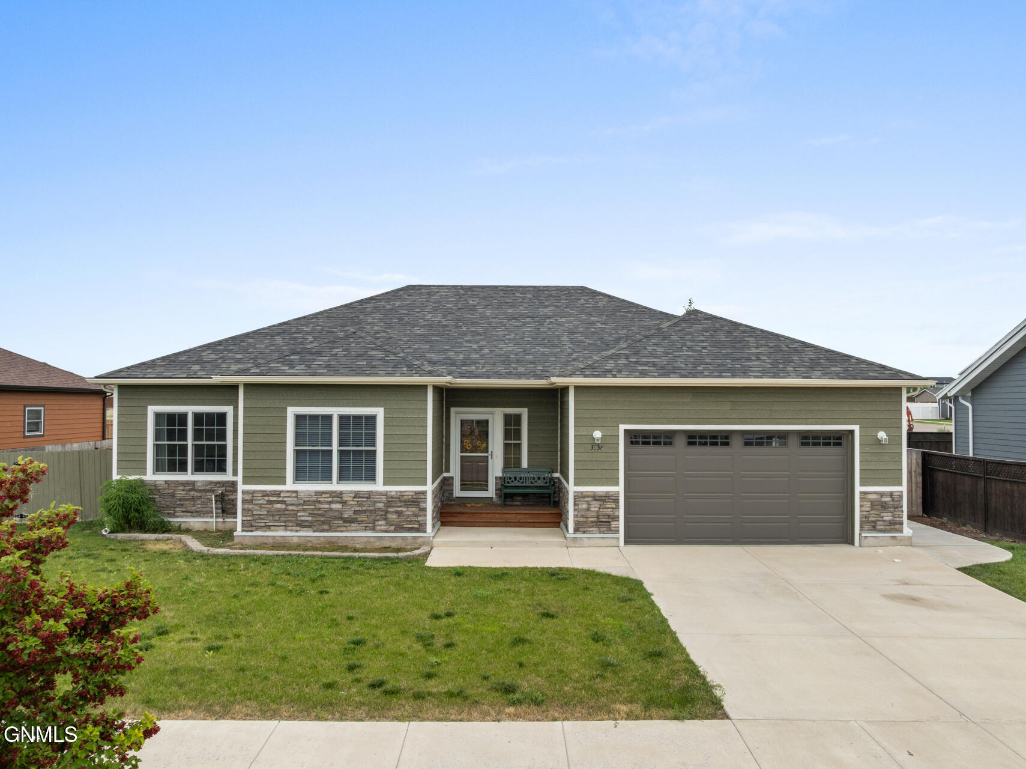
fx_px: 711
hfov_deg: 71.6
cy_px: 384
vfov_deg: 56.8
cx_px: 513
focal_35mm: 24
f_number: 7.1
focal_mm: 12.29
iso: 100
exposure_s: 1/320
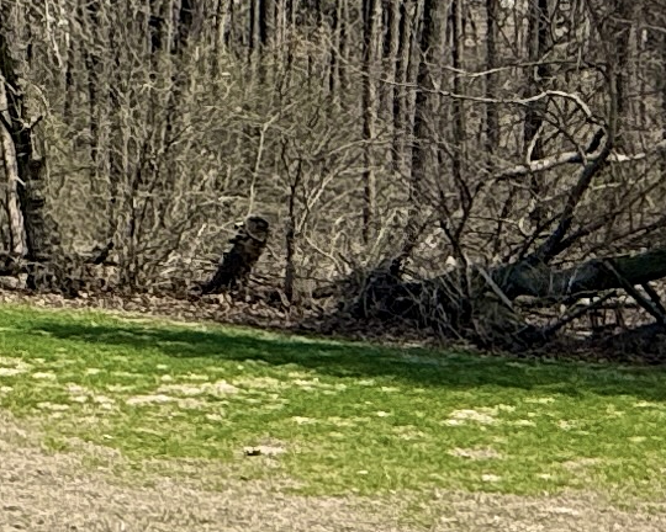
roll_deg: +2.0
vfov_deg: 15.0
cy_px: 111
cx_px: -646
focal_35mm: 102
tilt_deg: -0.4
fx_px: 2011
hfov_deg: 15.3
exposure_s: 1/789
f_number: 2.2
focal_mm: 2.22
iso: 50
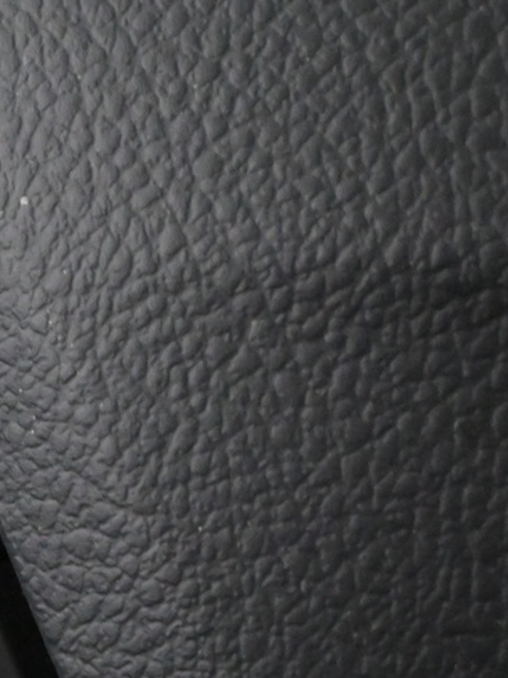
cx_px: -242
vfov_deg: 16.6
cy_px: 552
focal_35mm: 117
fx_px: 2297
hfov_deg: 12.1
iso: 5000
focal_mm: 24.5
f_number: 4.2
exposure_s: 1/40
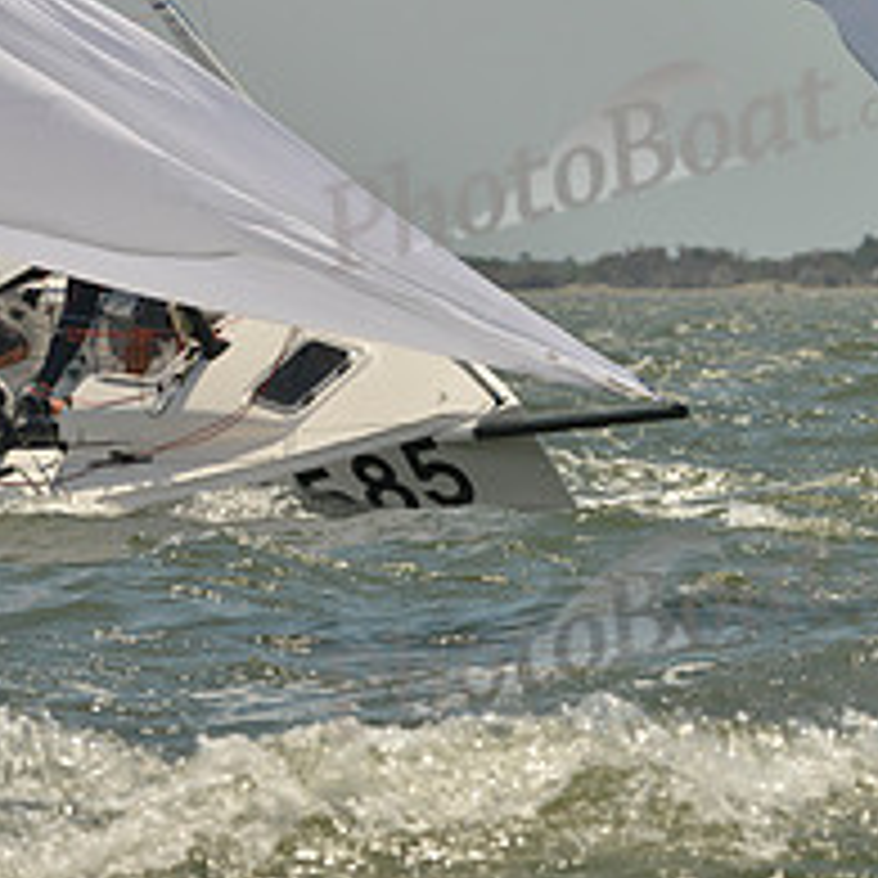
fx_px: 17390
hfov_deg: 2.9
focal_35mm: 606
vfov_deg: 2.9
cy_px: 326
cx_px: 1193
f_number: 10
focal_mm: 240
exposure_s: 1/1250
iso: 280
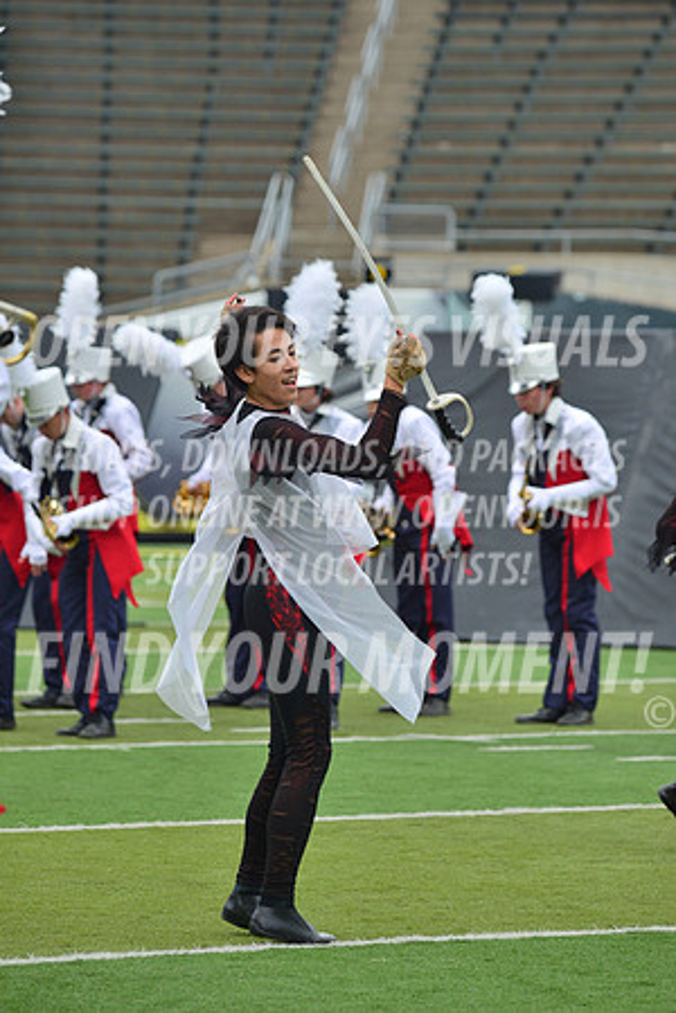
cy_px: 506
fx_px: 5915
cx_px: 338
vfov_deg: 9.8
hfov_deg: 6.5
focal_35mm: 210
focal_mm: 210
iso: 200
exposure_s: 1/800
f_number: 5.6
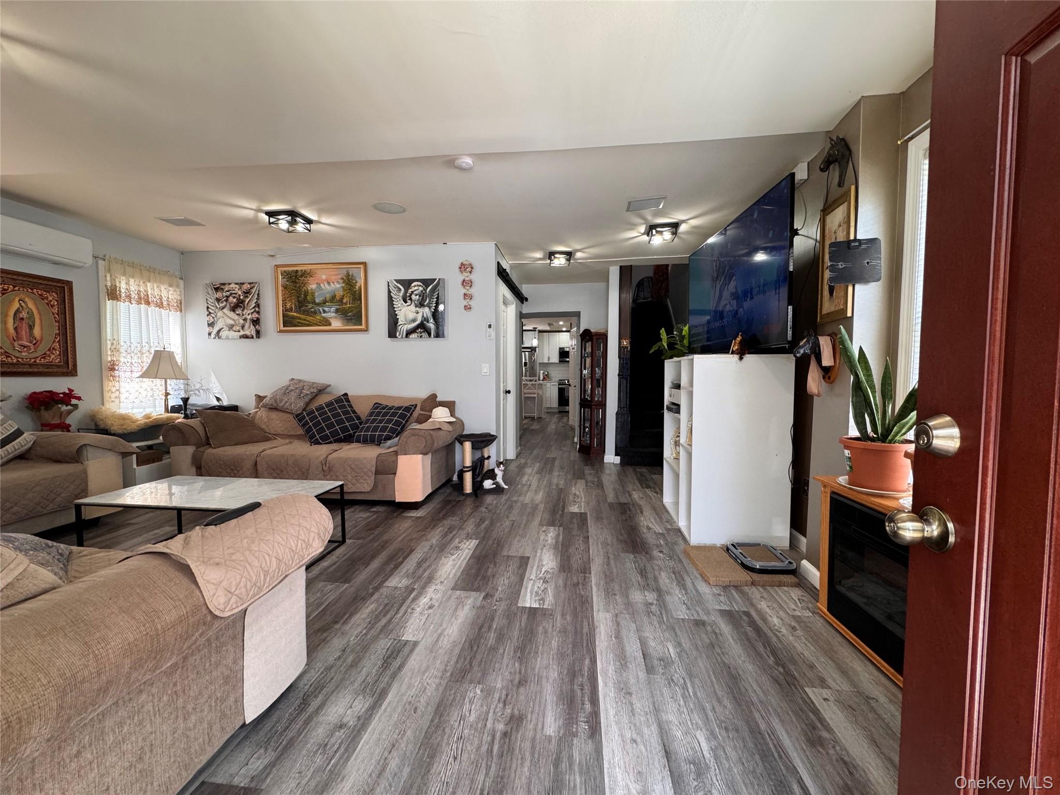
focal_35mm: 14
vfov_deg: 85.7
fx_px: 429
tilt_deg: -3.9
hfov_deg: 102.1
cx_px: 530
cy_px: 398
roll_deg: -0.4
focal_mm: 2.22
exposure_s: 1/120
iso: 200
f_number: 2.2
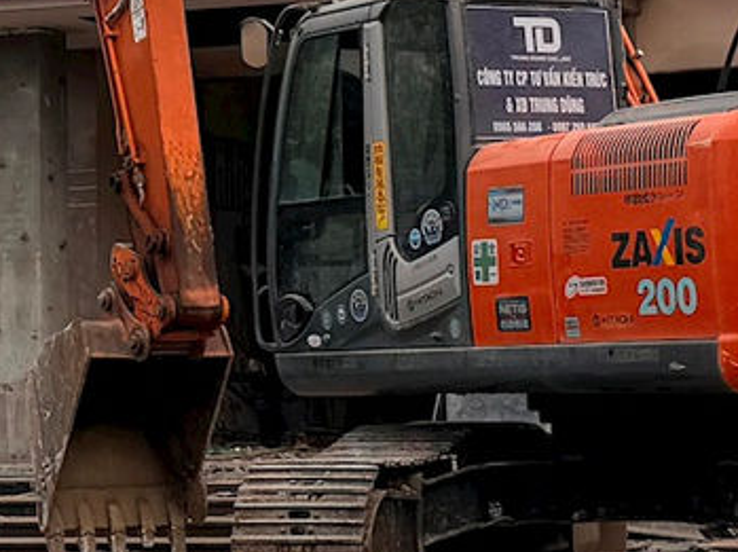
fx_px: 3003
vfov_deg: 10.3
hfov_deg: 14.0
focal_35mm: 141
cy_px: -161
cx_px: 247
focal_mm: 6.76
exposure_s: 1/5714
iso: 80
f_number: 1.78
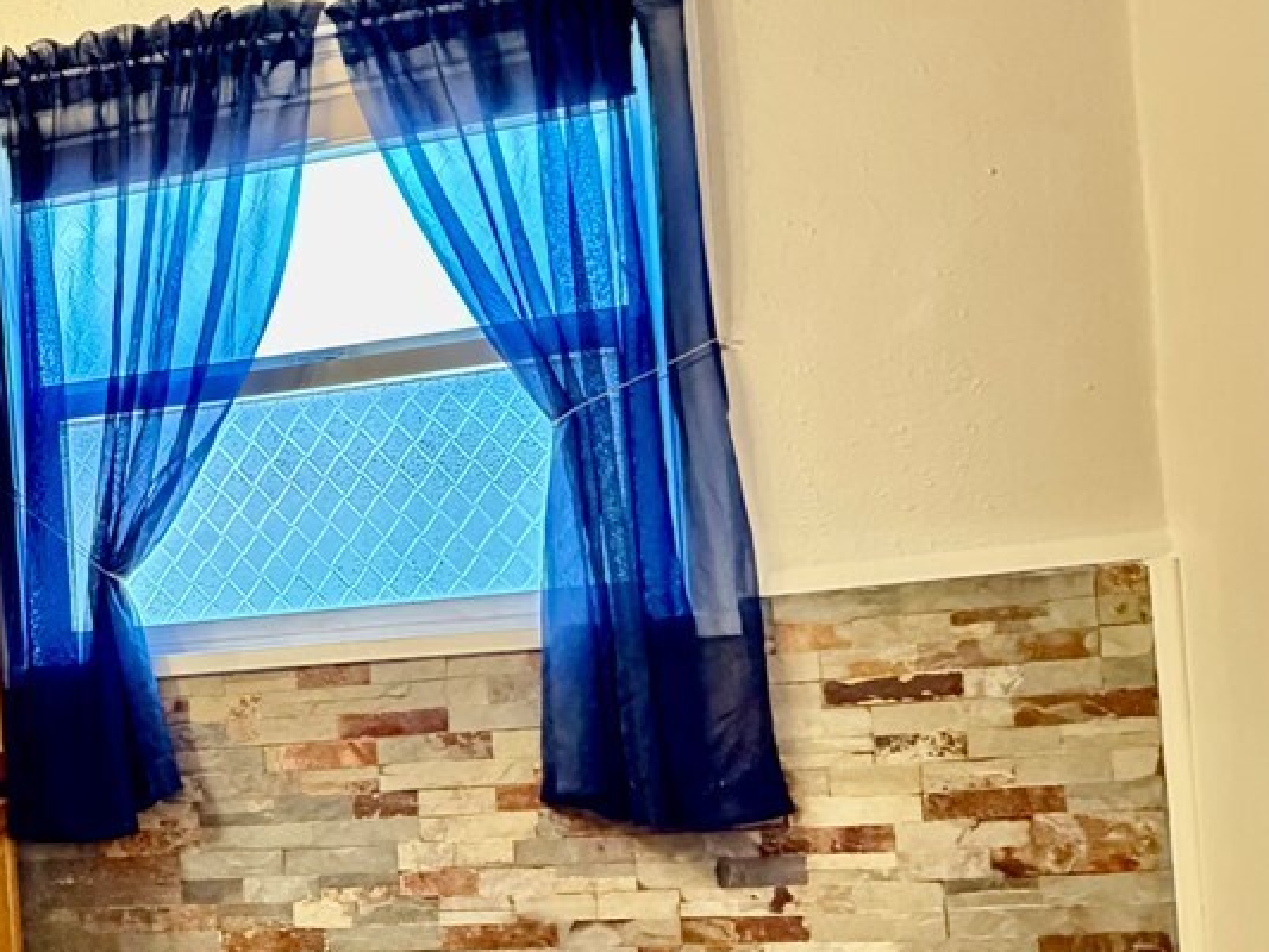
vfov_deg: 33.4
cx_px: -117
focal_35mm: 42
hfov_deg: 37.6
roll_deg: +4.9
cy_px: 762
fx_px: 1540
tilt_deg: -1.1
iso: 1000
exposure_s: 1/40
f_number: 2.2
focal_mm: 2.22
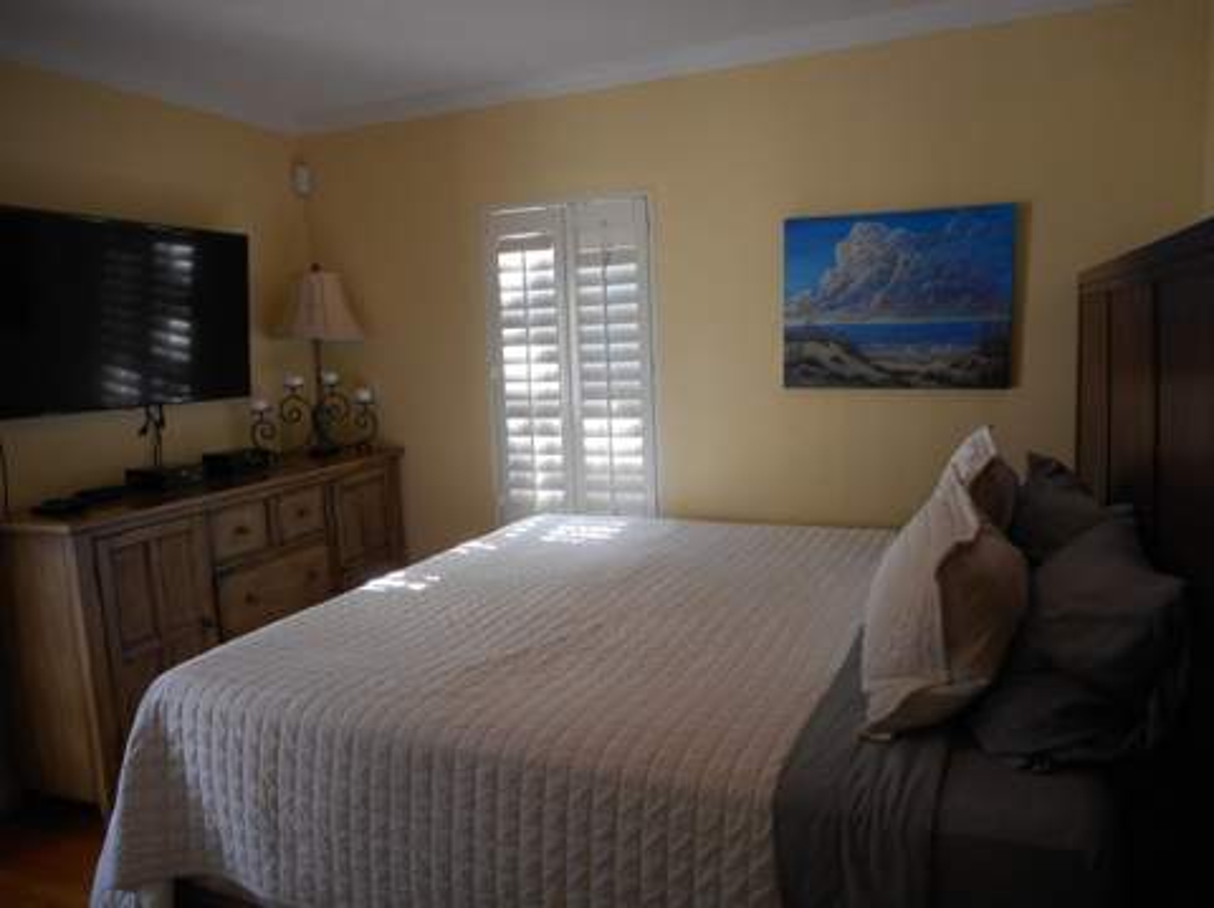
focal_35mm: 25
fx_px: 876
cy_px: 454
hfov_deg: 69.4
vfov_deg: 54.8
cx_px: 607
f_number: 3.7
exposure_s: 1/30
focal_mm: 4.5
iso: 100
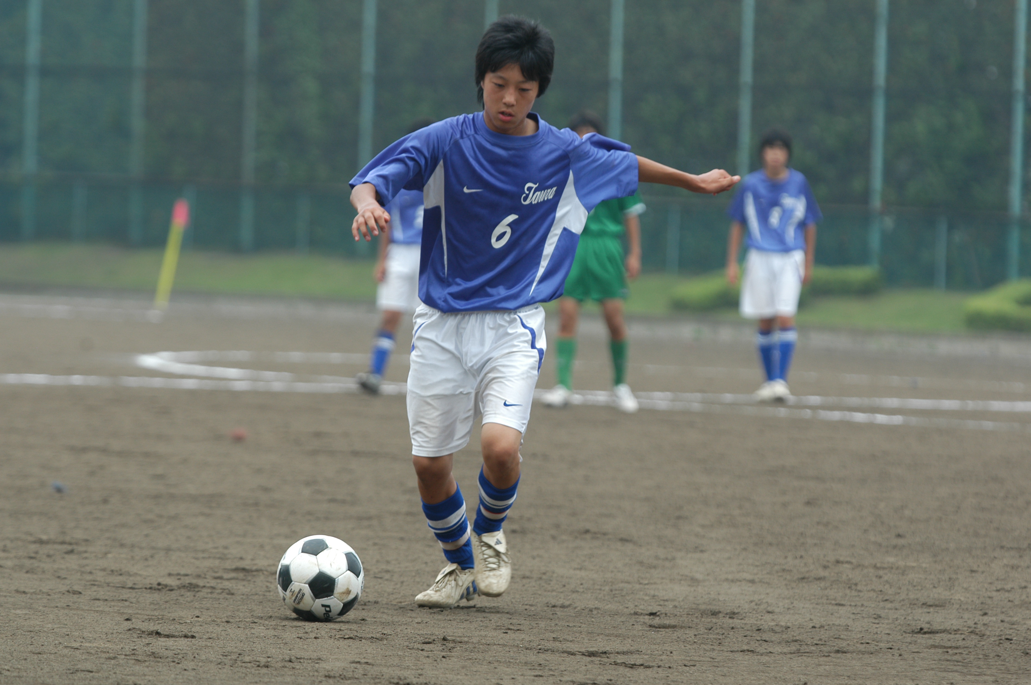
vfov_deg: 5.1
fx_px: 7726
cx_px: 516
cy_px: 342
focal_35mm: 270
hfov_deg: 7.6
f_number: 4
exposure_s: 1/640
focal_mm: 180
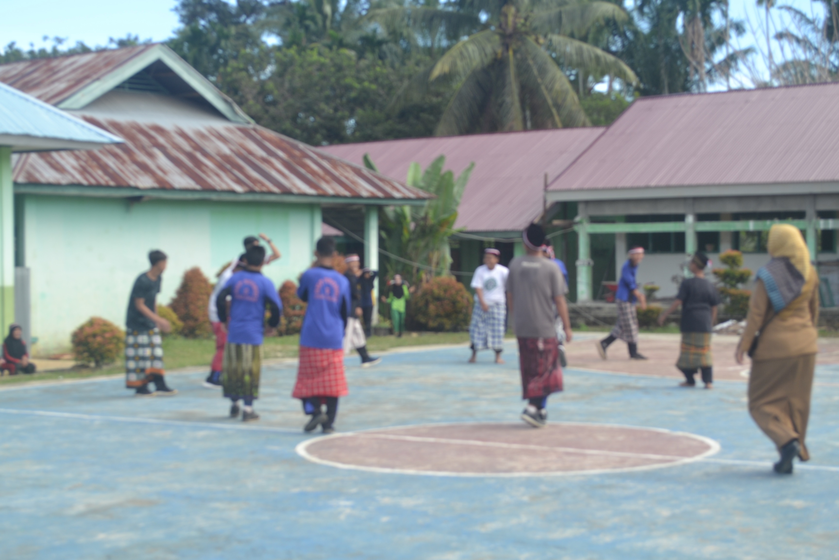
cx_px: 420
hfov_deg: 31.9
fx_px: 1468
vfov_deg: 21.6
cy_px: 280
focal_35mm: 63
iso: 125
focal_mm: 42
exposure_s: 1/125
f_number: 8
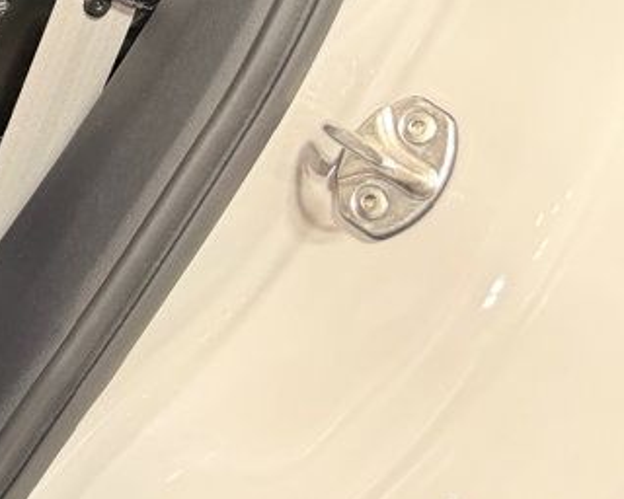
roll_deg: +1.2
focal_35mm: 75
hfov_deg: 20.9
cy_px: -195
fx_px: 1385
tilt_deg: -22.9
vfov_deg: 18.6
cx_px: -357
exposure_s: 1/60
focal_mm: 6.76
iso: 320
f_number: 1.78
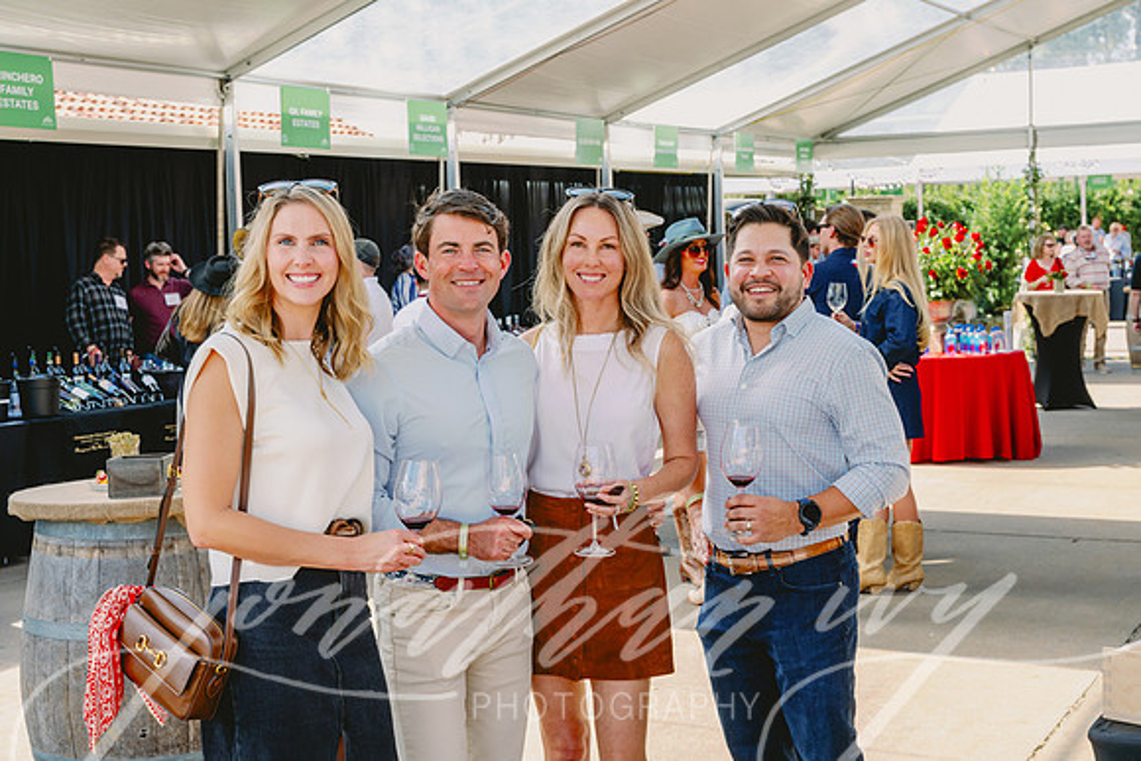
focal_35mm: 51
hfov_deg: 38.9
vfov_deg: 26.5
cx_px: 570
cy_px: 380
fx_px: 1617
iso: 400
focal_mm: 51
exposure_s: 1/200
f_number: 7.1
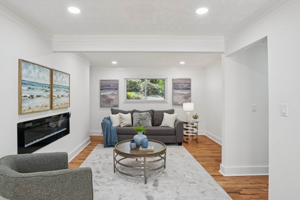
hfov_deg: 86.9
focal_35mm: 19
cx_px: 147
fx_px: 158
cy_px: 98
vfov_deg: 64.5
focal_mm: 16
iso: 400
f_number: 8
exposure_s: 1/15
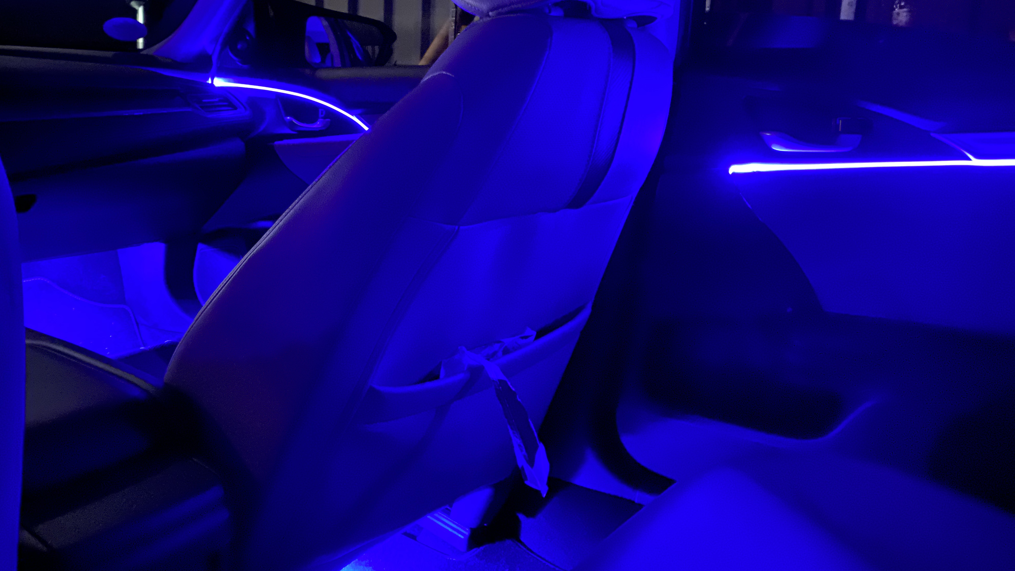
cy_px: 193
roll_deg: -3.3
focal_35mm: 29
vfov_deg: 39.7
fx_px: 780
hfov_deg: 66.1
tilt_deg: -8.4
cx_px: 506
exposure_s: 1.1
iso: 2000
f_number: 1.8
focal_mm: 4.25
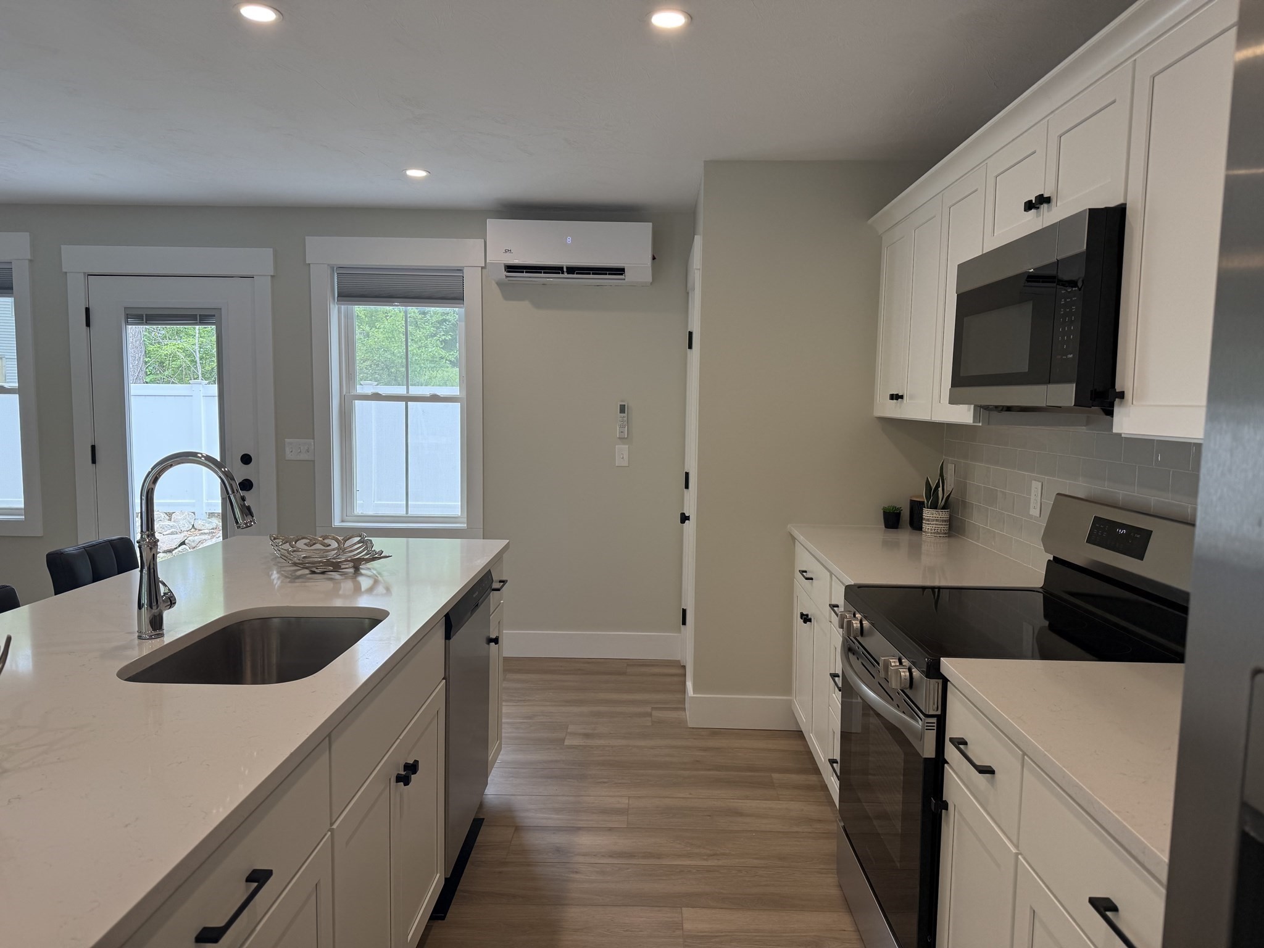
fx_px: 876
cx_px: 632
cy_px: 474
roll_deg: -0.6
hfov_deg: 71.6
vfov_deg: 56.8
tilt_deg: -4.5
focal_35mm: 24
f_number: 1.78
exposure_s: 1/387
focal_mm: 6.76
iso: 80
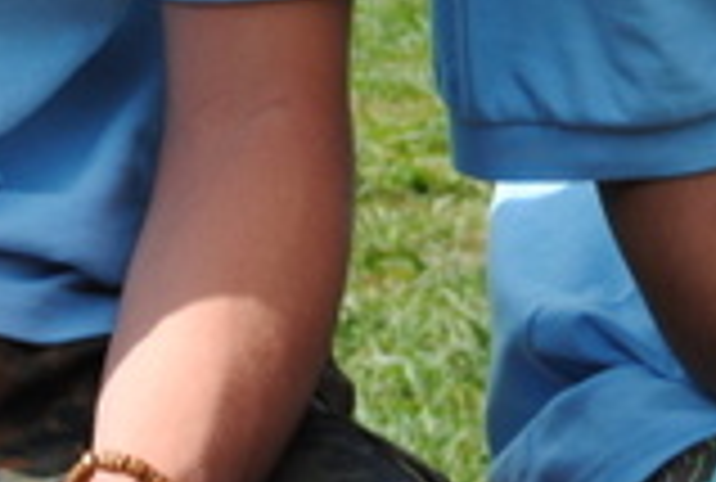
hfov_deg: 5.0
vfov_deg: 3.3
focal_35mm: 415
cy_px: -680
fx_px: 8268
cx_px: 455
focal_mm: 55
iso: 100
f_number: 7.1
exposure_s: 1/200
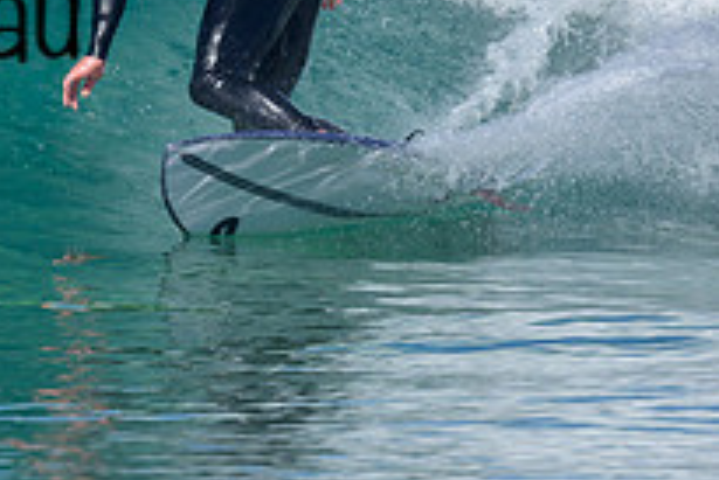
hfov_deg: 0.8
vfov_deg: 0.5
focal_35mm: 2596
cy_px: -11
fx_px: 51883
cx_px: -248
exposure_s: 1/2000
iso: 250
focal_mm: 800
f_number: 6.3
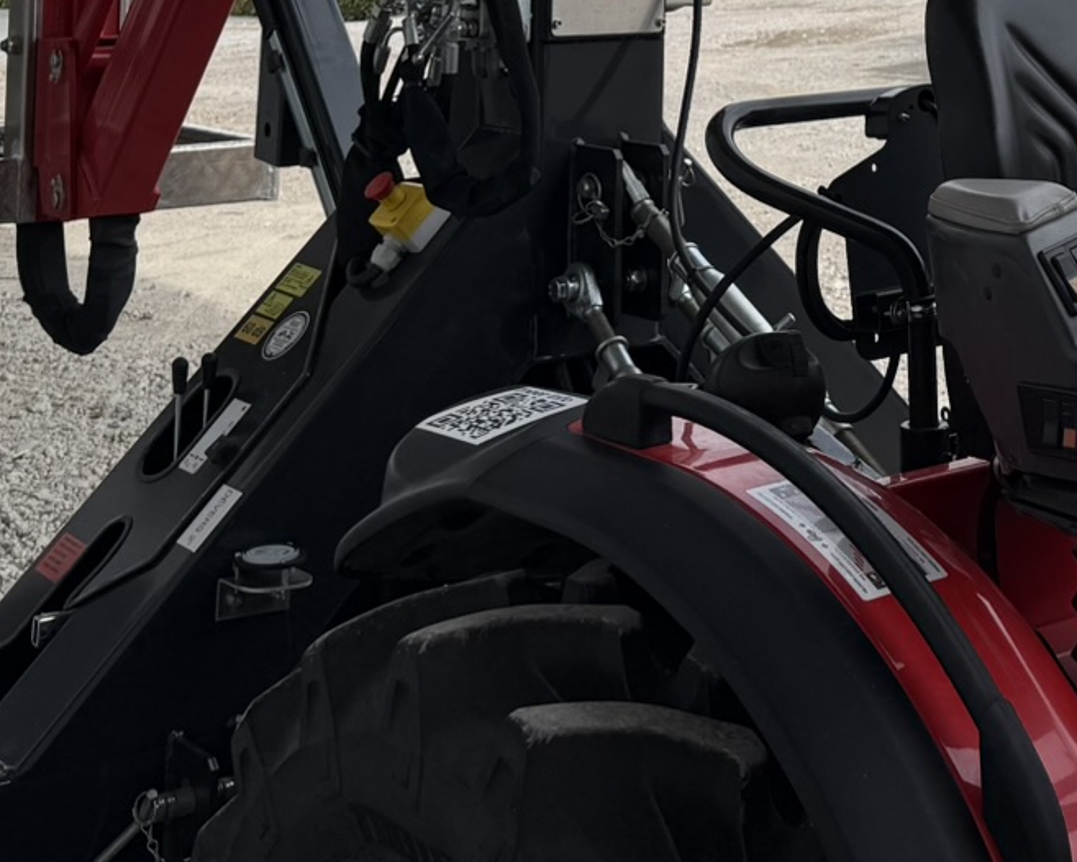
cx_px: 925
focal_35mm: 73
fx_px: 2328
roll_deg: +2.5
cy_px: -259
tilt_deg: +1.4
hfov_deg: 25.4
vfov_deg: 19.4
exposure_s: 1/6173
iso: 80
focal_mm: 6.76
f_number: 1.78
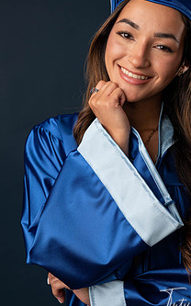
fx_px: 667
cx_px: 121
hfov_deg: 16.3
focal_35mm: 80
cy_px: 128
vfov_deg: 25.8
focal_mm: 58
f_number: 5.6
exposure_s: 1/100
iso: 200
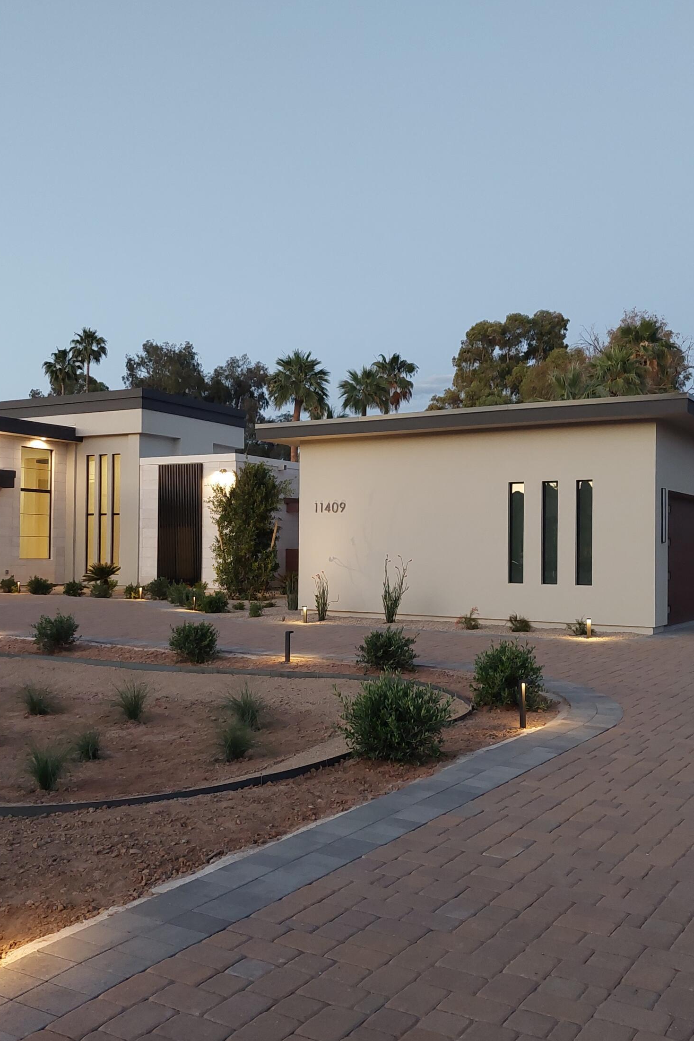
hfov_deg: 38.9
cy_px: 523
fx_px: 983
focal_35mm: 34
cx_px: 339
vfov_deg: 55.8
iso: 400
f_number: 1.8
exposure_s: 1/60
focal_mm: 5.23
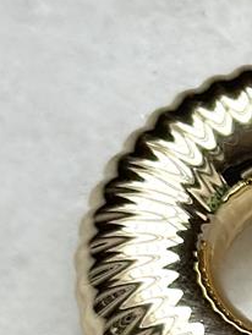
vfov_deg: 7.0
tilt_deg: -65.6
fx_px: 2714
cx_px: 576
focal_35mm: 280
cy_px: 396
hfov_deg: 5.2
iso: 125
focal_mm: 6.86
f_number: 1.78
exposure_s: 1/60
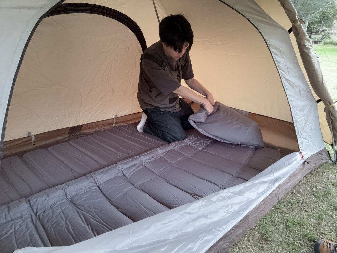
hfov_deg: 73.9
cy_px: 126
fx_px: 224
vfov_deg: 58.9
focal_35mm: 23
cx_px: 168
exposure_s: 1/60
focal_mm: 2.69
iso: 250
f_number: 1.9
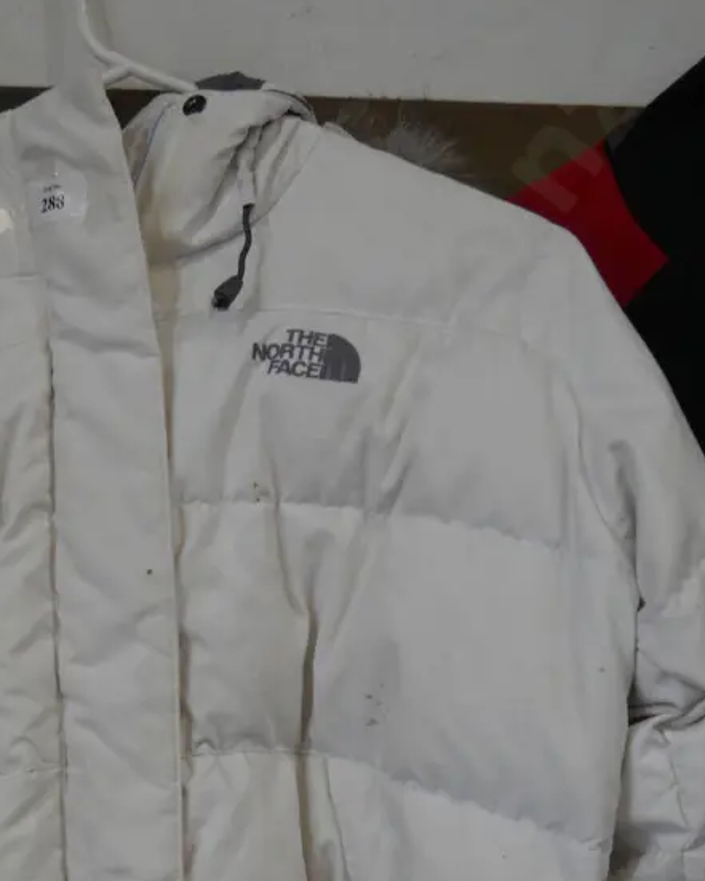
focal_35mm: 69
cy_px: 735
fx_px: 1799
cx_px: 129
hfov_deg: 21.9
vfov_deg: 26.9
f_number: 4.1
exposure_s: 1/60
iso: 250
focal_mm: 19
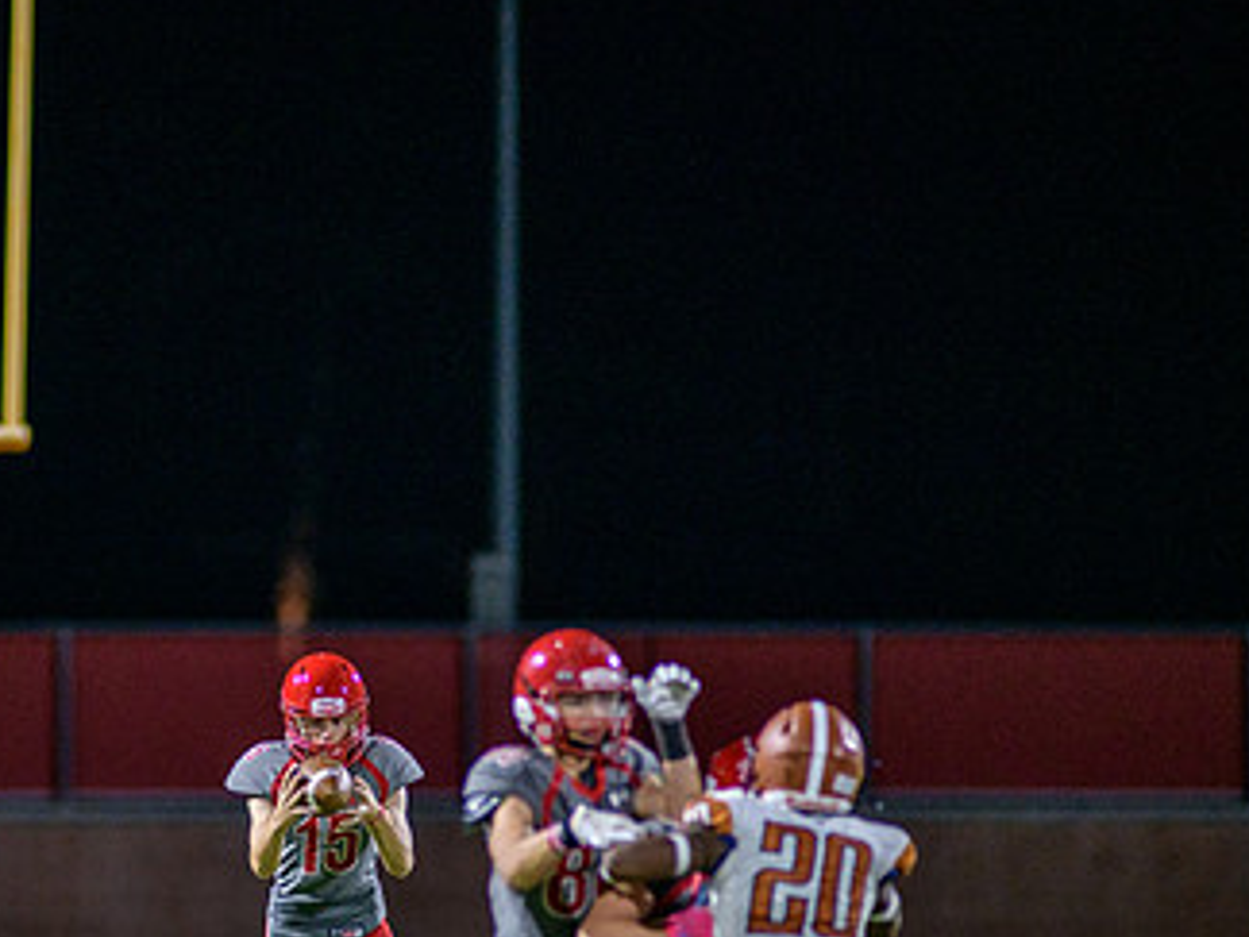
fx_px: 18618
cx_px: 293
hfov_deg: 3.8
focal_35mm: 516
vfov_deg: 2.9
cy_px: 727
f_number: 2.8
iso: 2000
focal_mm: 300
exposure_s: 1/500
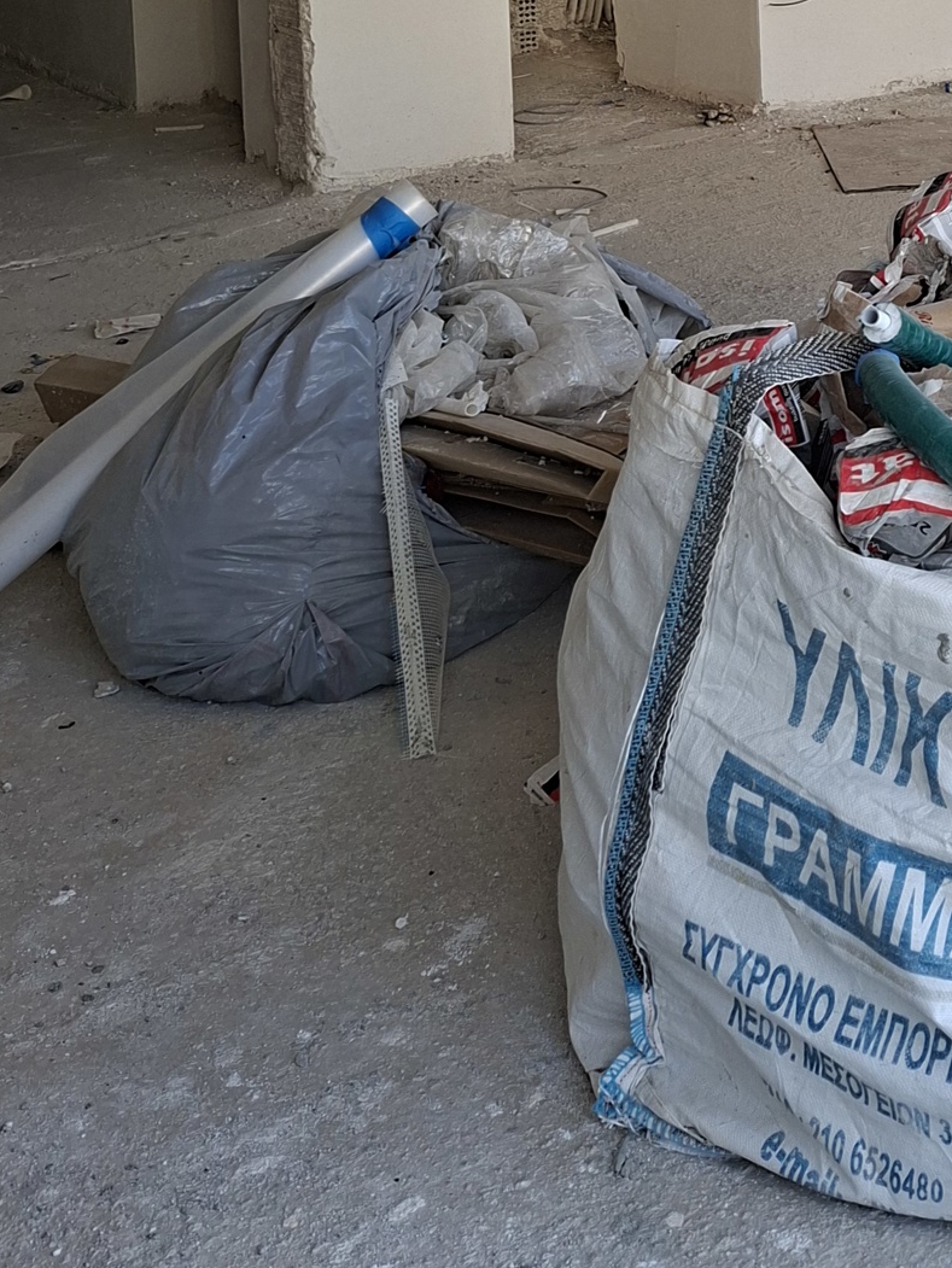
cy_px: -176
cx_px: 1079
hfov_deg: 24.2
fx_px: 2052
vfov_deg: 30.2
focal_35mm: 56
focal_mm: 5.54
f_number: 1.8
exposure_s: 1/140
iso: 50
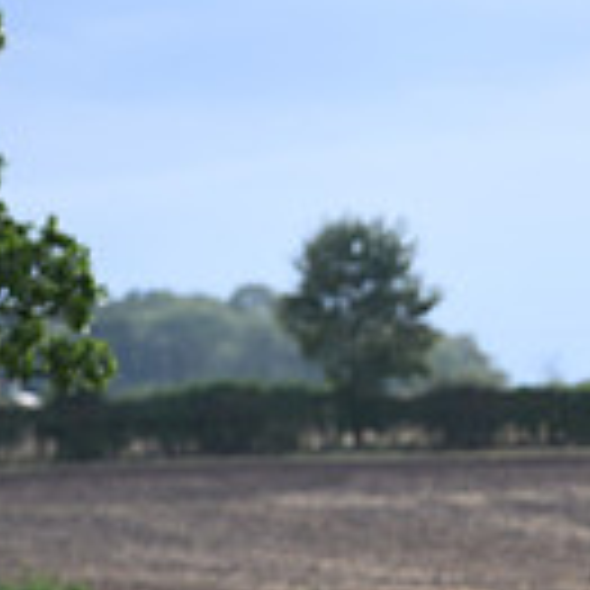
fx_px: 11242
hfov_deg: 3.0
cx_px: 1270
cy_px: 671
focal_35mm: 583
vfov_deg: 3.0
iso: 450
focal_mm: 155
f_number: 5
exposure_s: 1/800
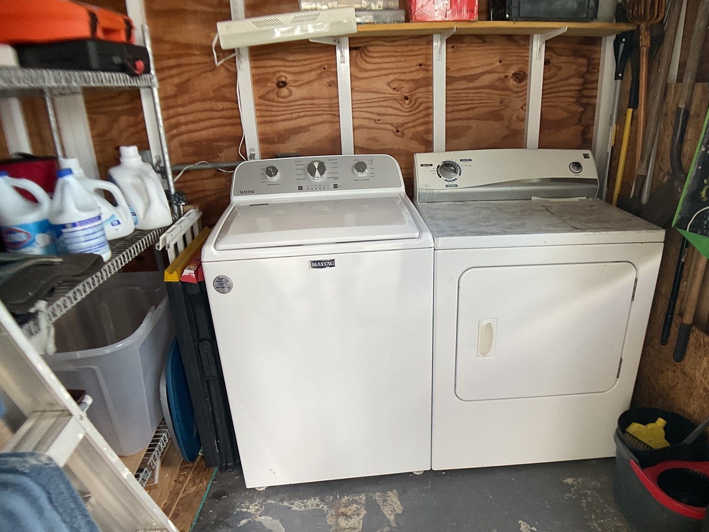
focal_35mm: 36
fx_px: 737
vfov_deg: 39.4
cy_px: 329
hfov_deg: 51.2
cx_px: 395
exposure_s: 1/60
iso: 64
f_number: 1.8
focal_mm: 3
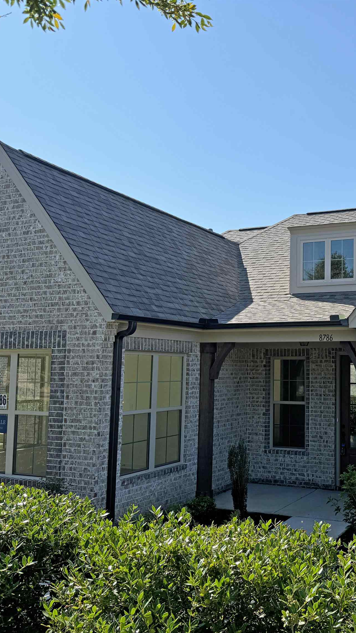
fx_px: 587
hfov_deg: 32.3
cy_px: 317
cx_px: 310
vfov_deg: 56.6
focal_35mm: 35
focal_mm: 6.76
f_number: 1.78
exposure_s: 1/4049
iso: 80
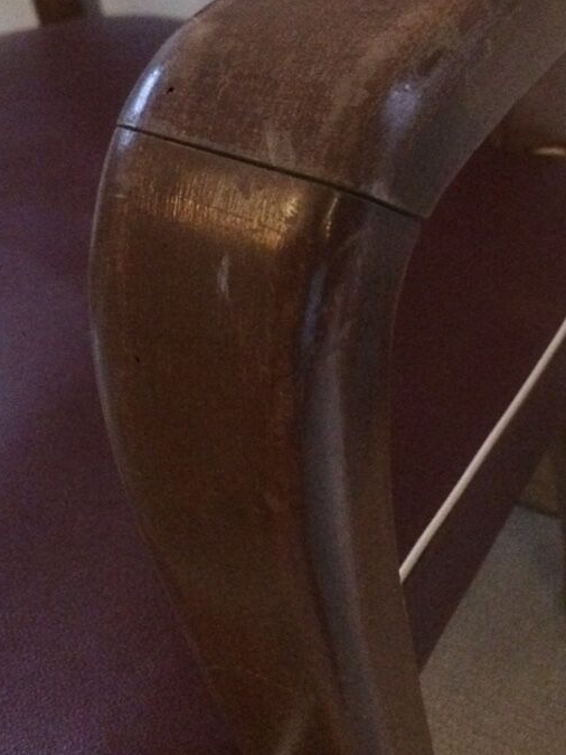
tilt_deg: -39.9
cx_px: 350
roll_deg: +6.6
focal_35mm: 55
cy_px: 257
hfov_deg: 26.5
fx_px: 1199
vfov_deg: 34.6
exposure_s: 1/17
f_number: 2.2
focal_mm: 4.15
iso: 800
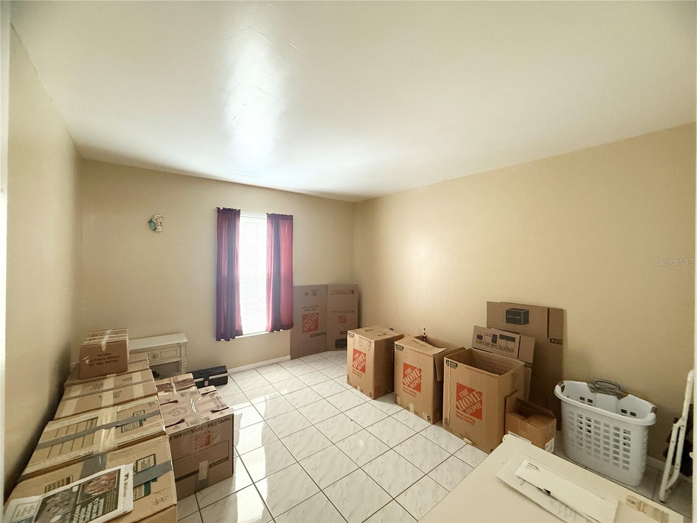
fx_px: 282
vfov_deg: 85.7
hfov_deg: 102.1
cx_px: 348
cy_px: 262
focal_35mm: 14
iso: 400
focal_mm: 2.22
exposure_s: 1/60
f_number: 2.2
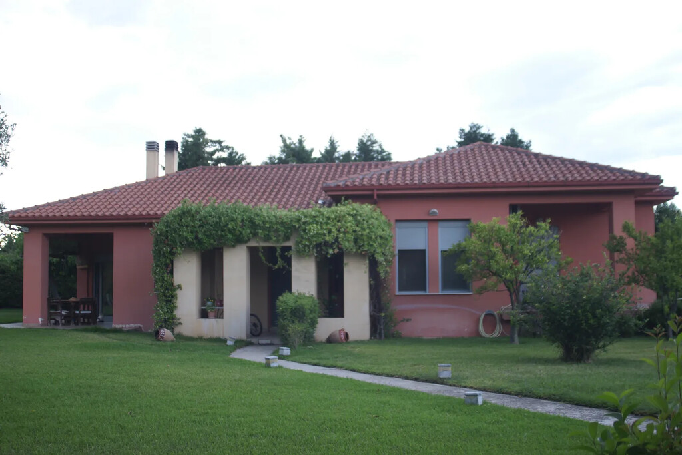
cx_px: 341
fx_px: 796
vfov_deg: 31.9
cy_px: 228
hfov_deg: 46.4
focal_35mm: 42
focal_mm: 28
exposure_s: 1/160
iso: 160
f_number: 3.5
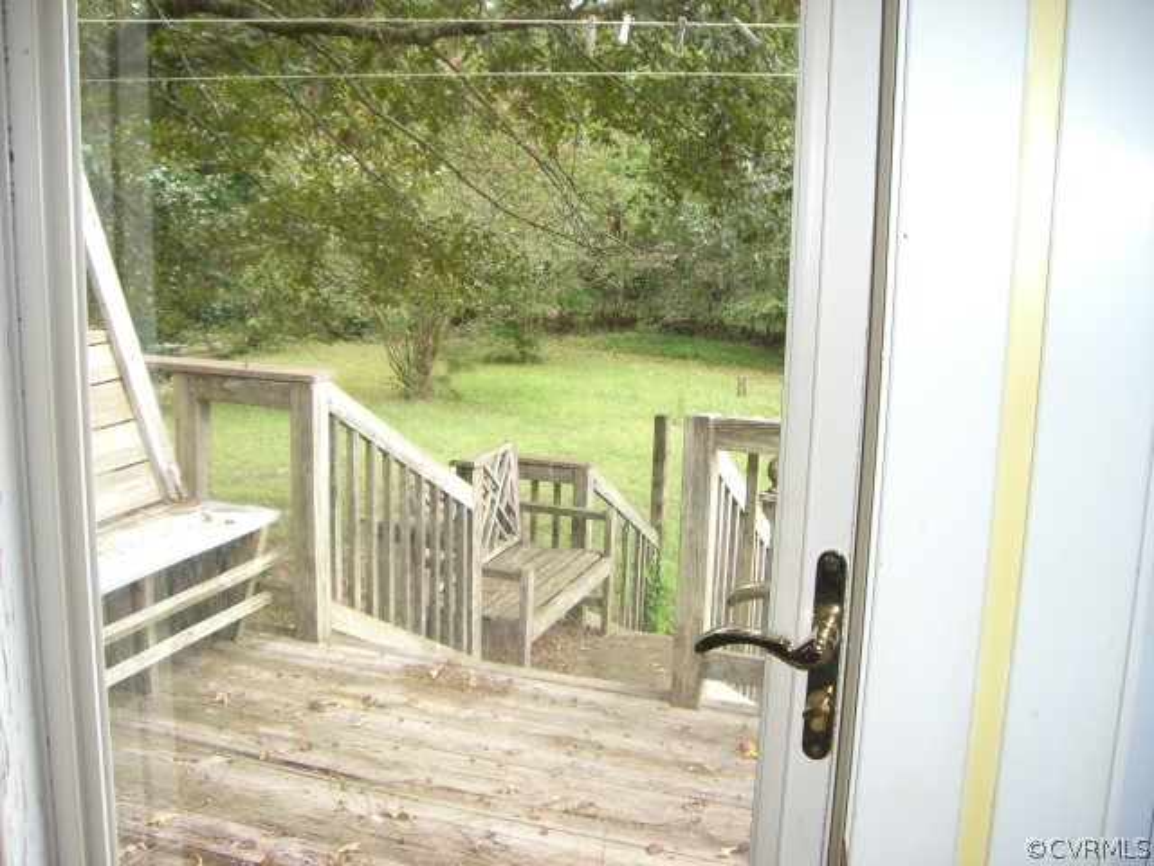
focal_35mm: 38
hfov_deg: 49.0
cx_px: 577
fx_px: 1267
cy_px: 433
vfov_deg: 37.7
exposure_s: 1/125
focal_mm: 6.2
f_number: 2.7
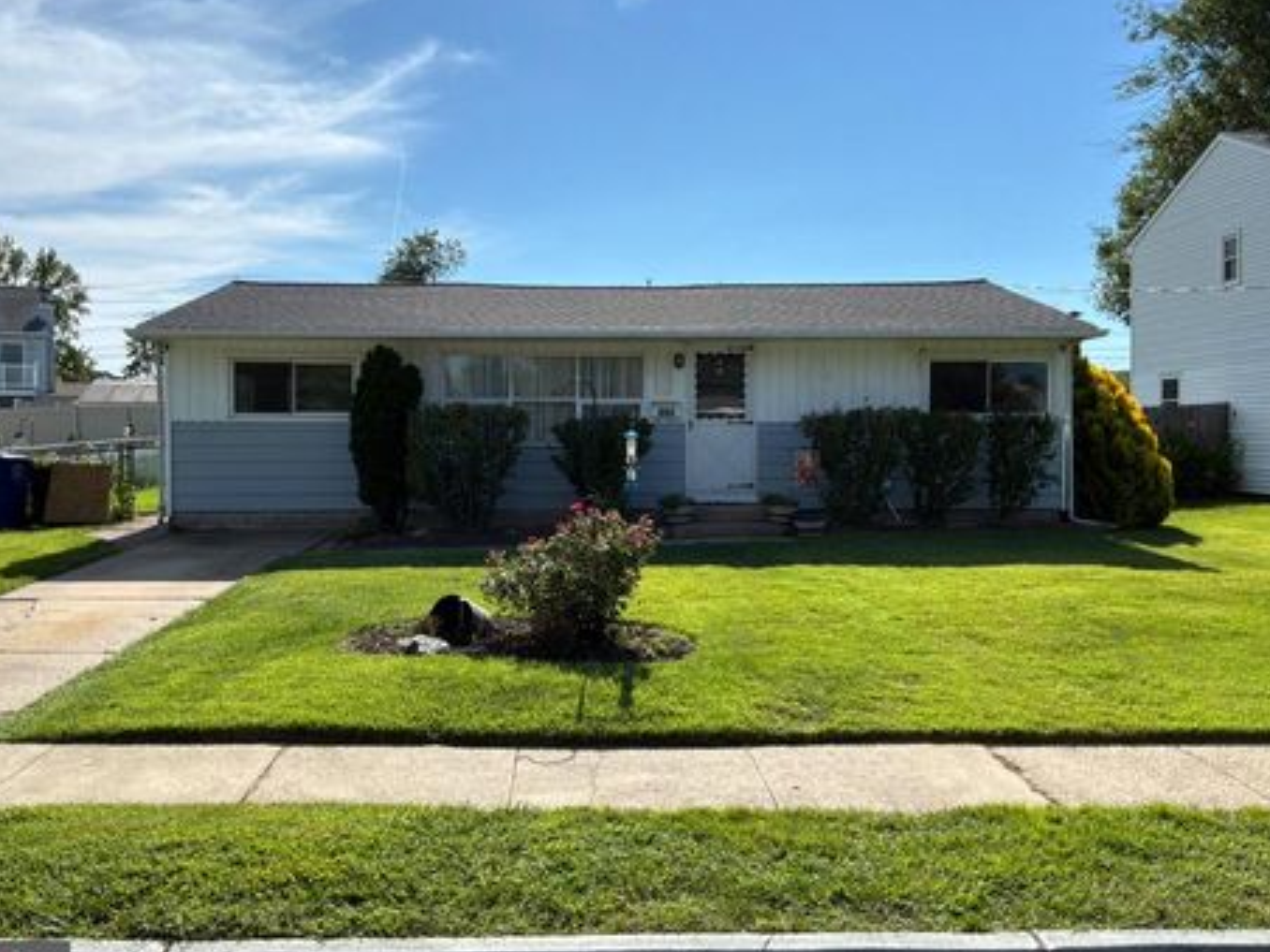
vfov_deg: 45.4
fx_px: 1137
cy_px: 470
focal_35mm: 31
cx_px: 601
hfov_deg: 58.3
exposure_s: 1/1984
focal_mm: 3
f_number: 1.8
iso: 32
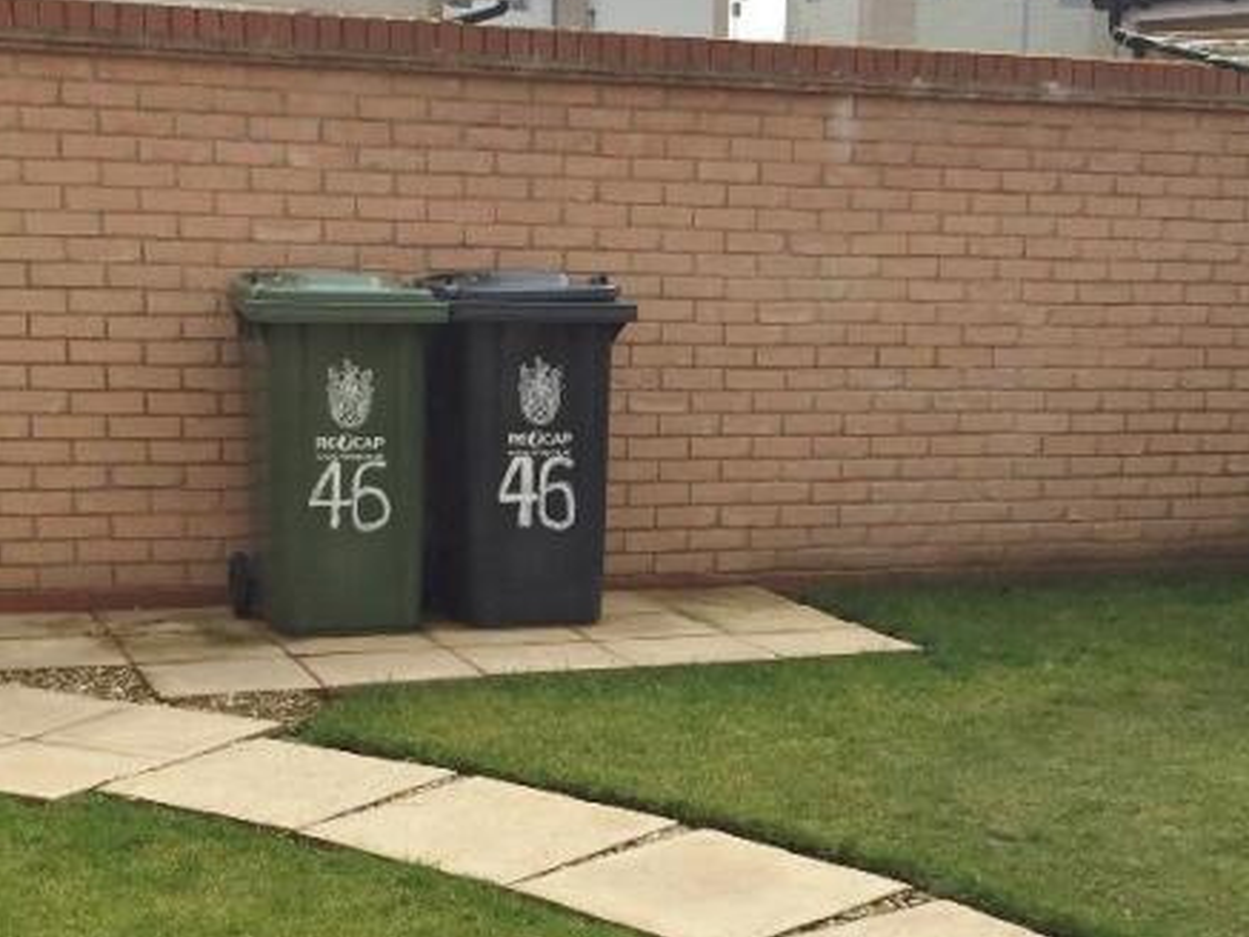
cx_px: 775
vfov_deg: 21.3
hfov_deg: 28.5
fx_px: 2454
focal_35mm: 68
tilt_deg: -13.1
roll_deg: -1.0
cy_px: 803
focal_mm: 4.15
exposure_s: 1/1522
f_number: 2.2
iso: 32
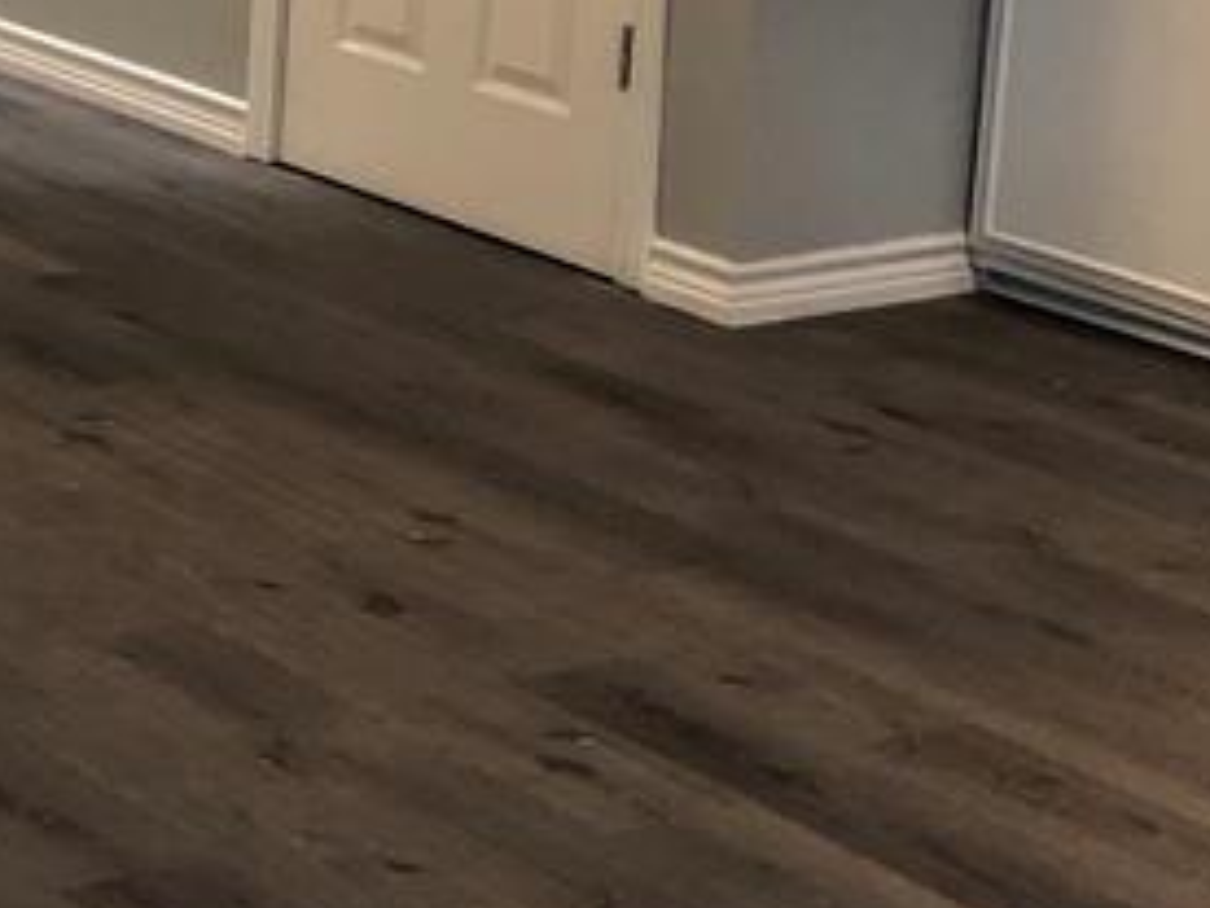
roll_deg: -1.5
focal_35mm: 104
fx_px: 3635
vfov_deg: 13.7
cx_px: -658
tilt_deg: -7.5
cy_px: -294
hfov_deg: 16.9
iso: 100
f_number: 1.8
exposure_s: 1/15
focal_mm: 4
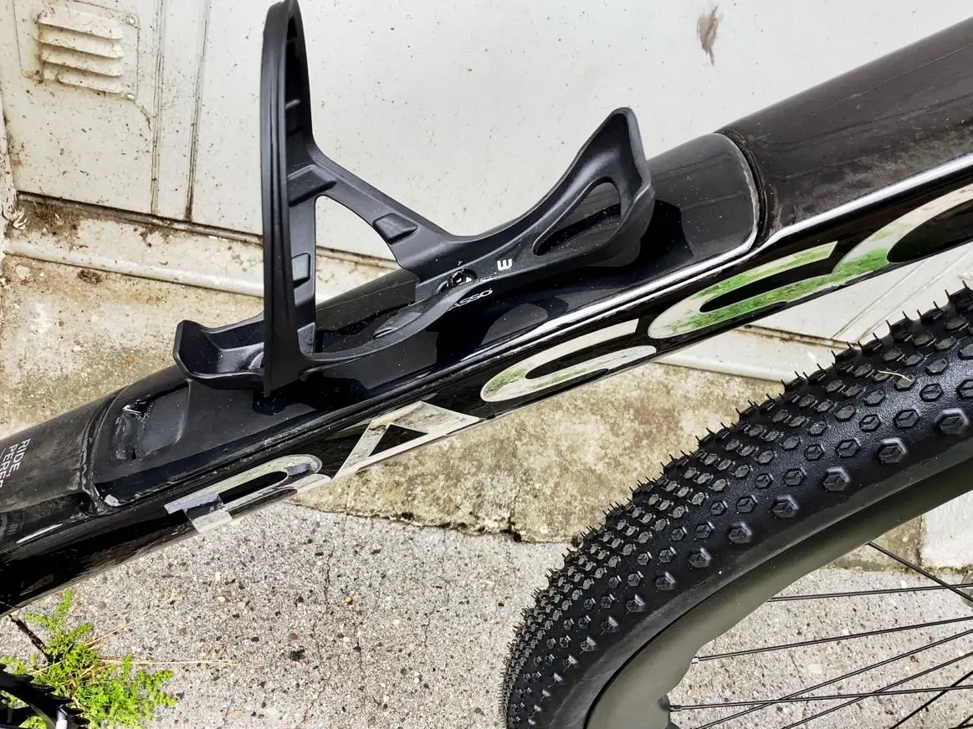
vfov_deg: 44.1
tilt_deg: -55.1
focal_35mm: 32
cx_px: 488
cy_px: 375
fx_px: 899
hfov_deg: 56.8
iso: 25
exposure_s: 1/120
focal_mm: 3.3
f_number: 2.4
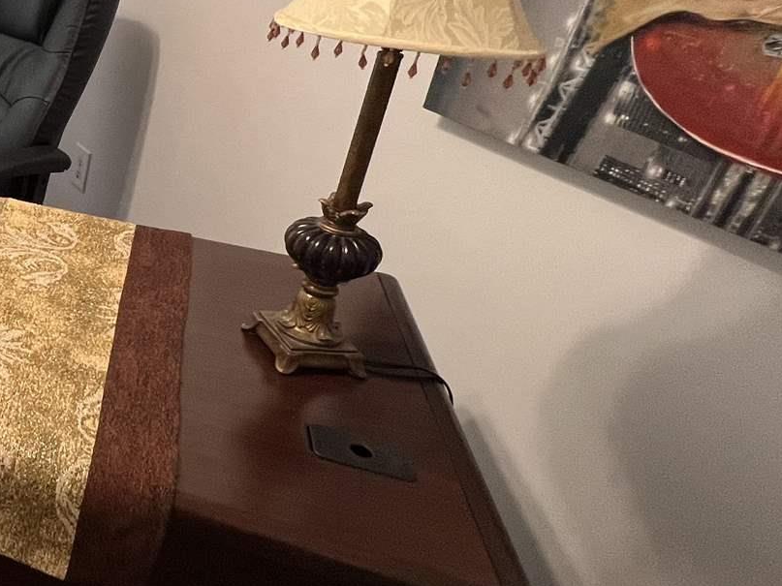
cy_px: 163
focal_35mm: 33
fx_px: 745
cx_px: -161
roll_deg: -2.5
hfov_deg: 39.5
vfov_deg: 41.9
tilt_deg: -23.3
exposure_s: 1/60
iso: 200
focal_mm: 1.57
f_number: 1.8
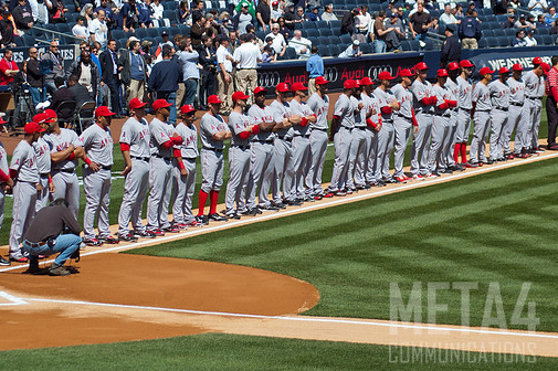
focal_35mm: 187
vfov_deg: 7.3
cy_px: 162
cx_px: 290
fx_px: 2897
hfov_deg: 11.0
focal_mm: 90
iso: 320
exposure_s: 1/1000
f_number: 8
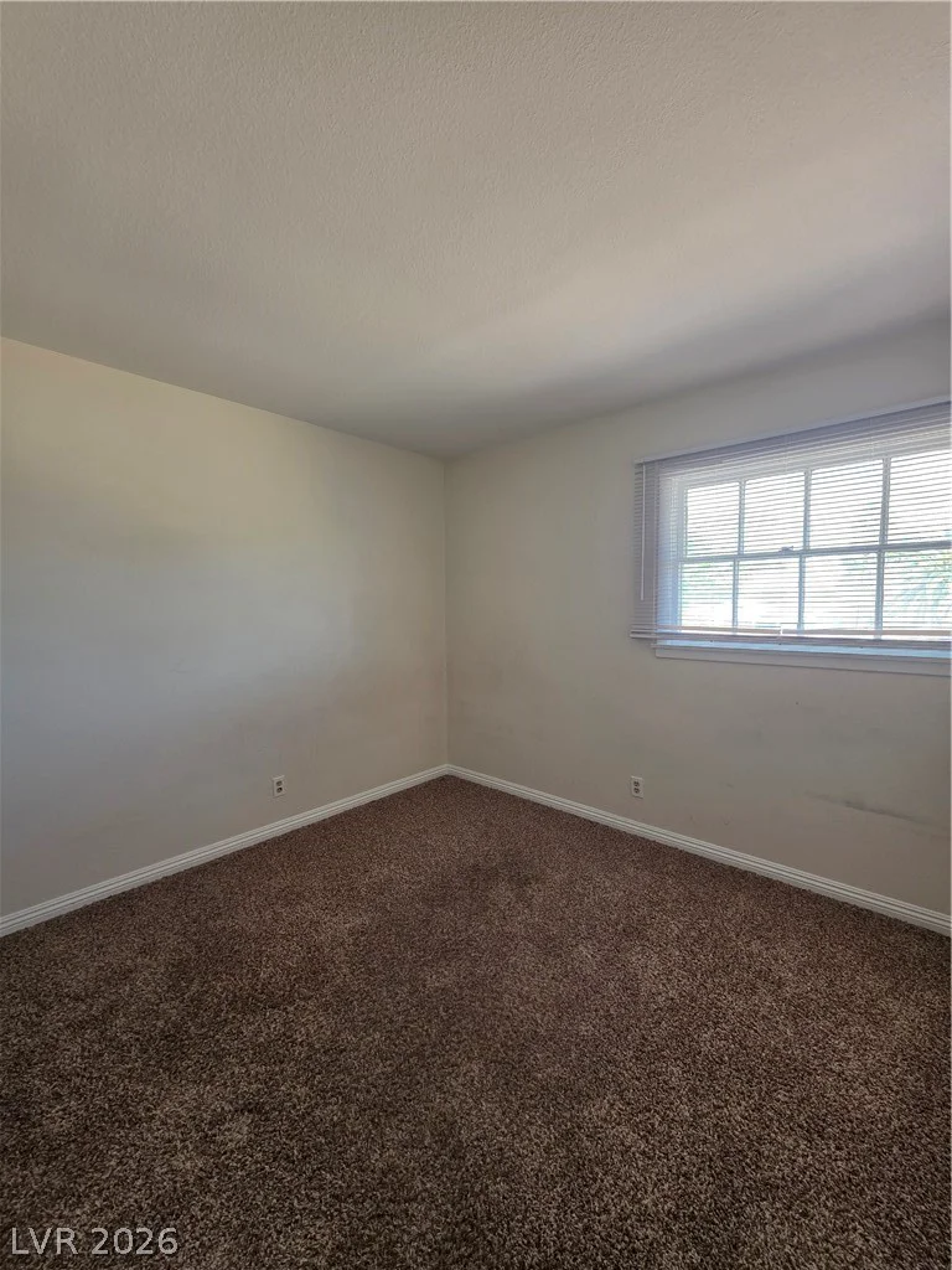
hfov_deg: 89.9
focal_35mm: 13
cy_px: 635
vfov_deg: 106.2
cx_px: 476
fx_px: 477
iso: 125
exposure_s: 1/120
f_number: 1.9
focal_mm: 2.2
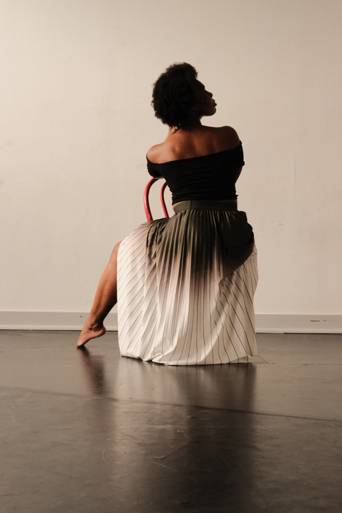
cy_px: 256
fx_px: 755
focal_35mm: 53
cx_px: 171
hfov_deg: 25.5
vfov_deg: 37.5
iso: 5000
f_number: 16
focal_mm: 35
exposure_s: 1/30
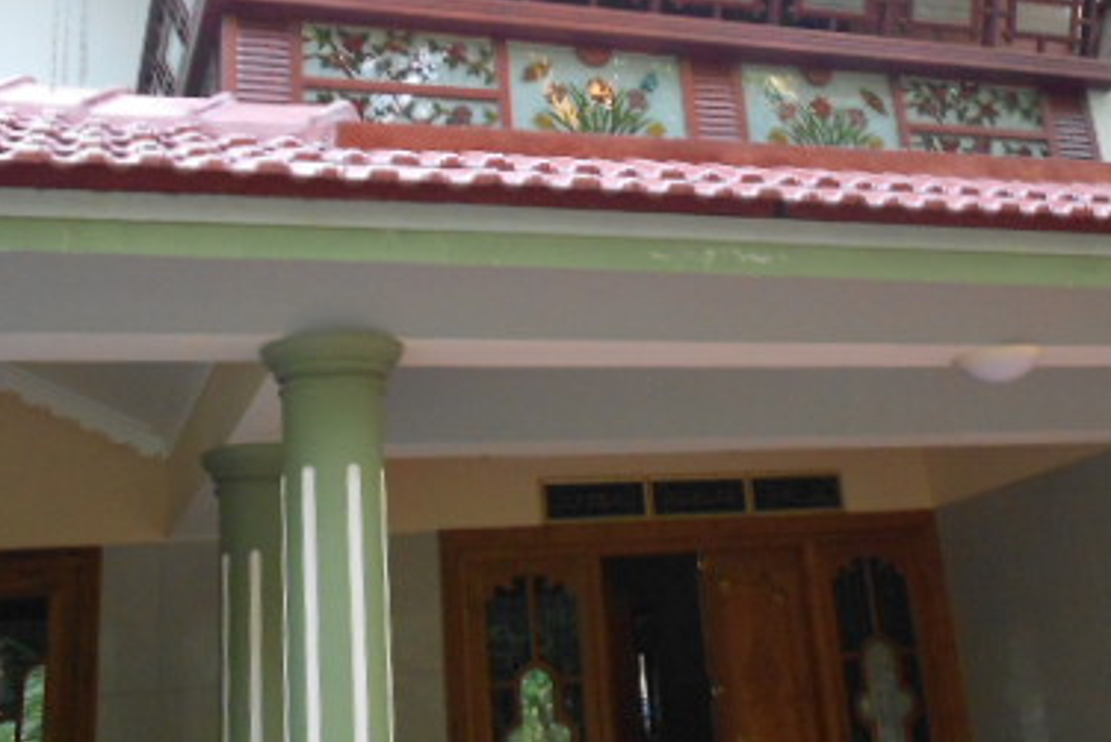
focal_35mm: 46
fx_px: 1420
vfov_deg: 28.8
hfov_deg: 42.6
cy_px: 183
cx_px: 647
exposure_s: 1/30
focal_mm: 4.6
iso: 320
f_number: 3.2
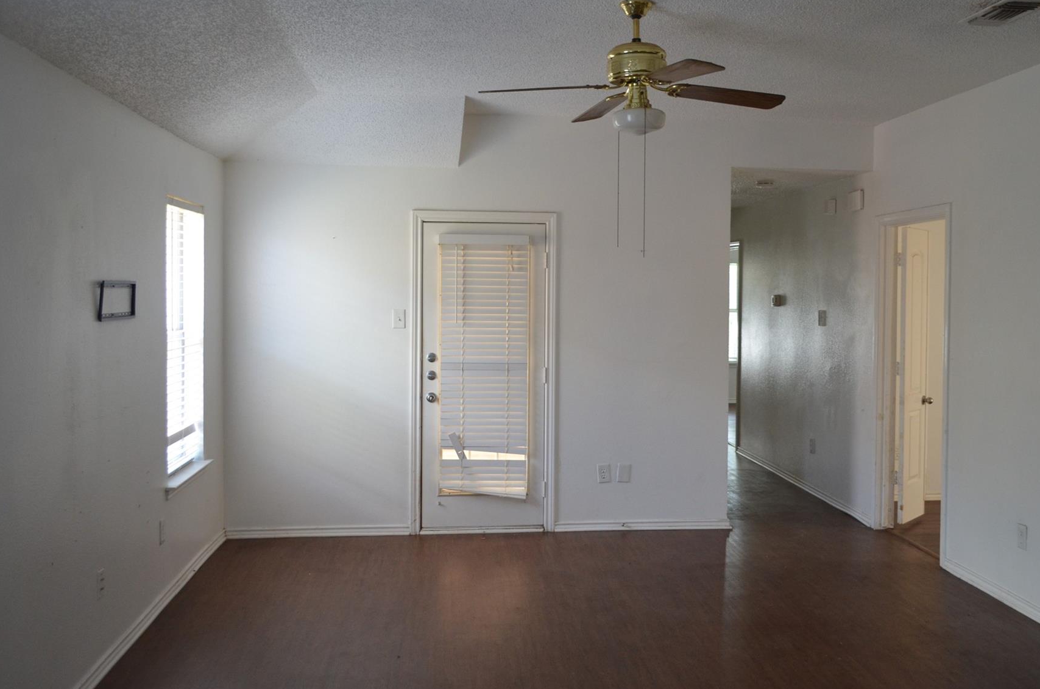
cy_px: 312
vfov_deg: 36.7
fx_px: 1038
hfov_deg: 53.2
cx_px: 559
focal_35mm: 36
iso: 800
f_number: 3.8
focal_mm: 20
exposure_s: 1/60
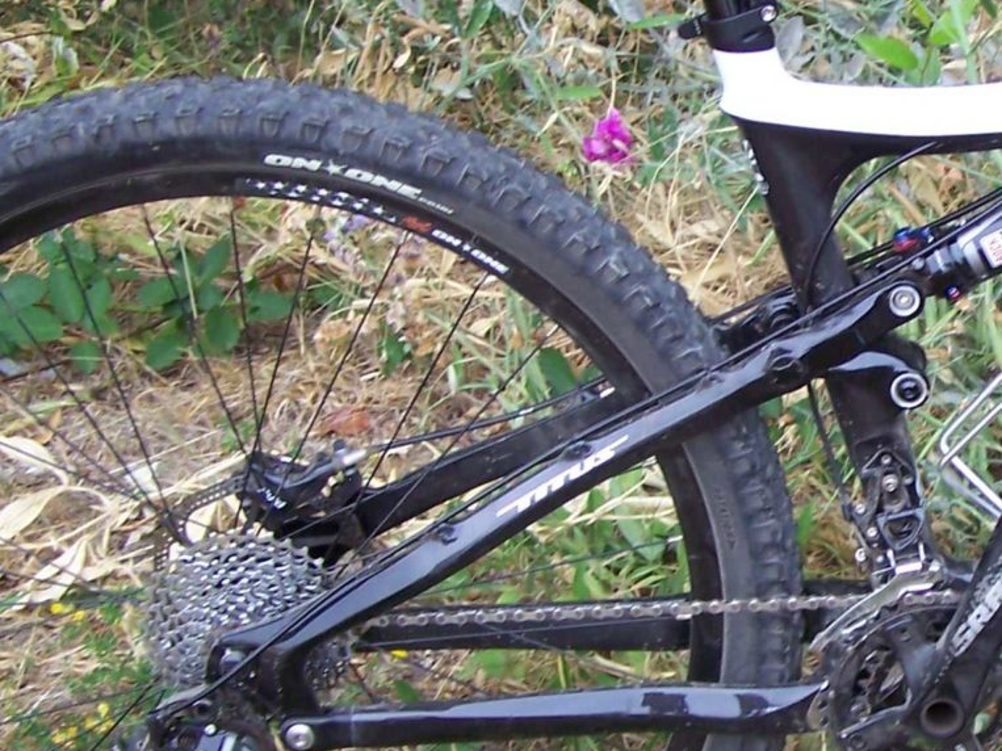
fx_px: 2952
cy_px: 390
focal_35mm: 102
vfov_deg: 14.5
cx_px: 1082
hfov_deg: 18.6
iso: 64
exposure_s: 1/60
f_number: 2.8
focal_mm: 6.3
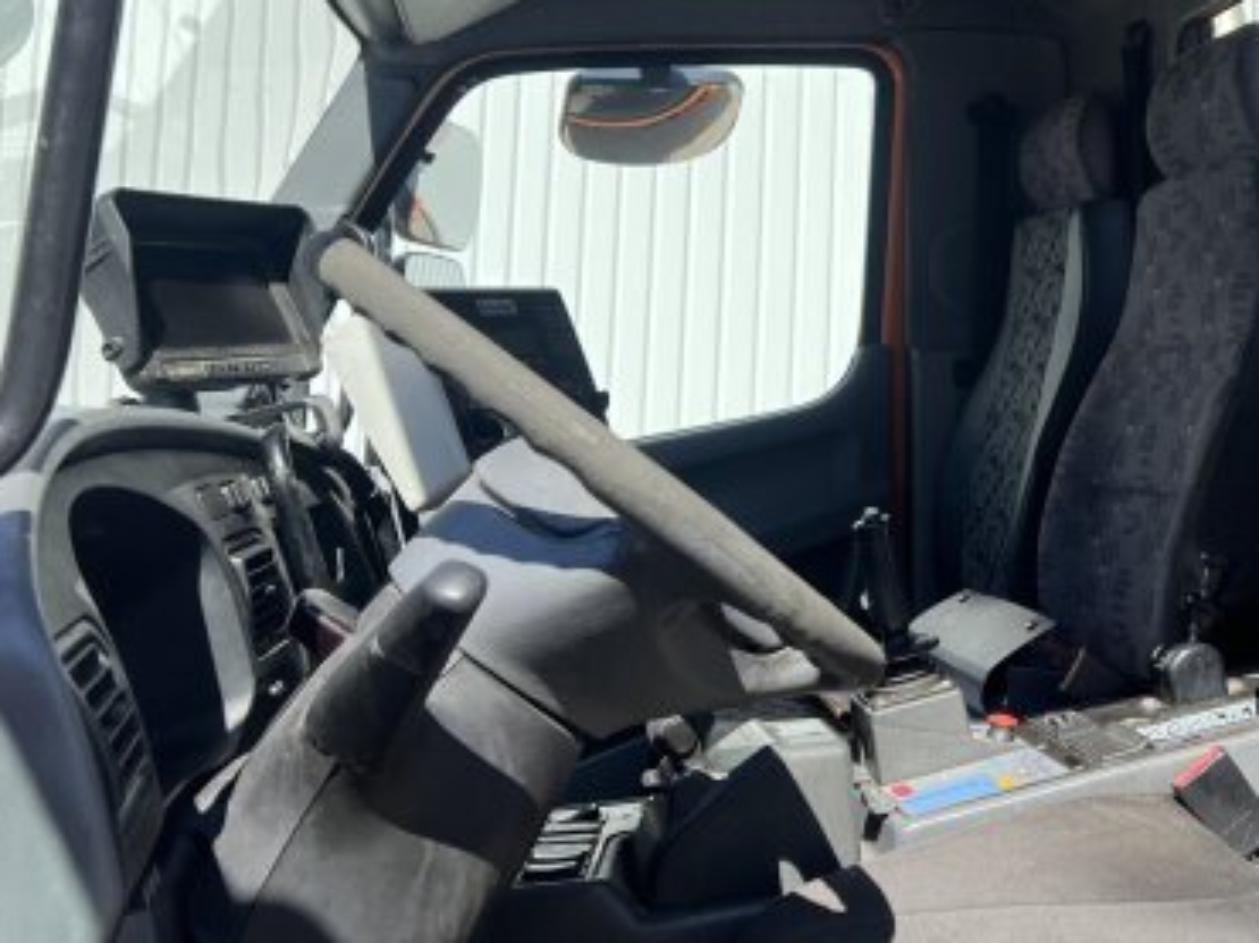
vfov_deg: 31.6
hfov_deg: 40.3
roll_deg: -0.3
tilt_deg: +10.1
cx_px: 1011
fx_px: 1636
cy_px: 235
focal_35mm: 45
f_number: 1.5
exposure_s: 1/1377
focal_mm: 5.7
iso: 50
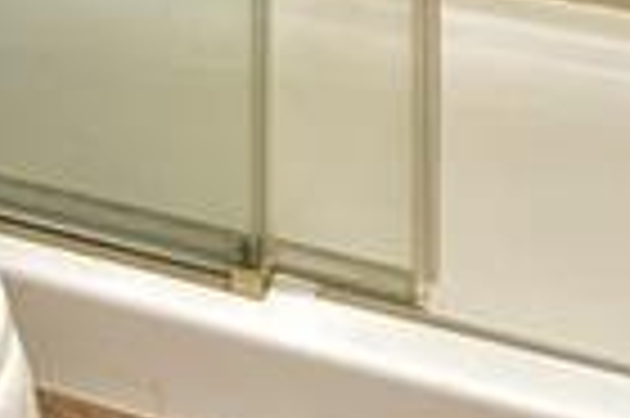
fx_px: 2045
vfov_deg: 9.3
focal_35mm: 117
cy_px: -820
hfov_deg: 15.3
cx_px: -477
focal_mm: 16
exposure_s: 1/60
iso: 800
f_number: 4
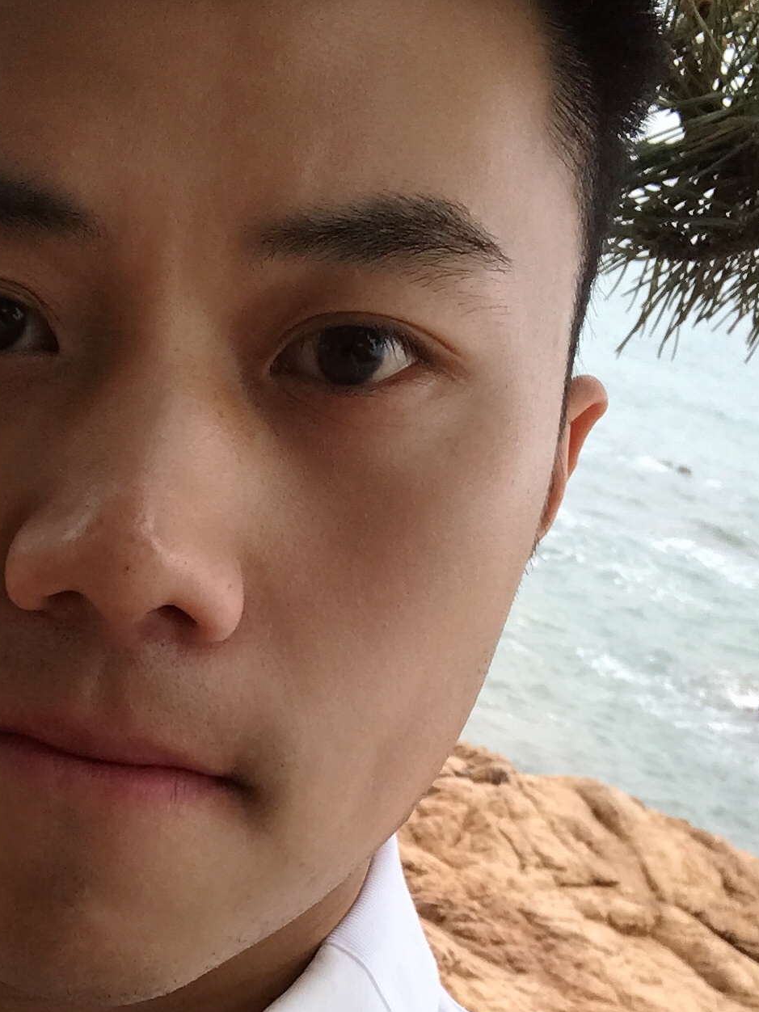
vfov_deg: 24.1
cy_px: 897
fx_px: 2310
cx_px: 73
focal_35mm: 79
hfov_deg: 18.4
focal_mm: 2.87
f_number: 2.2
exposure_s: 1/474
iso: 25
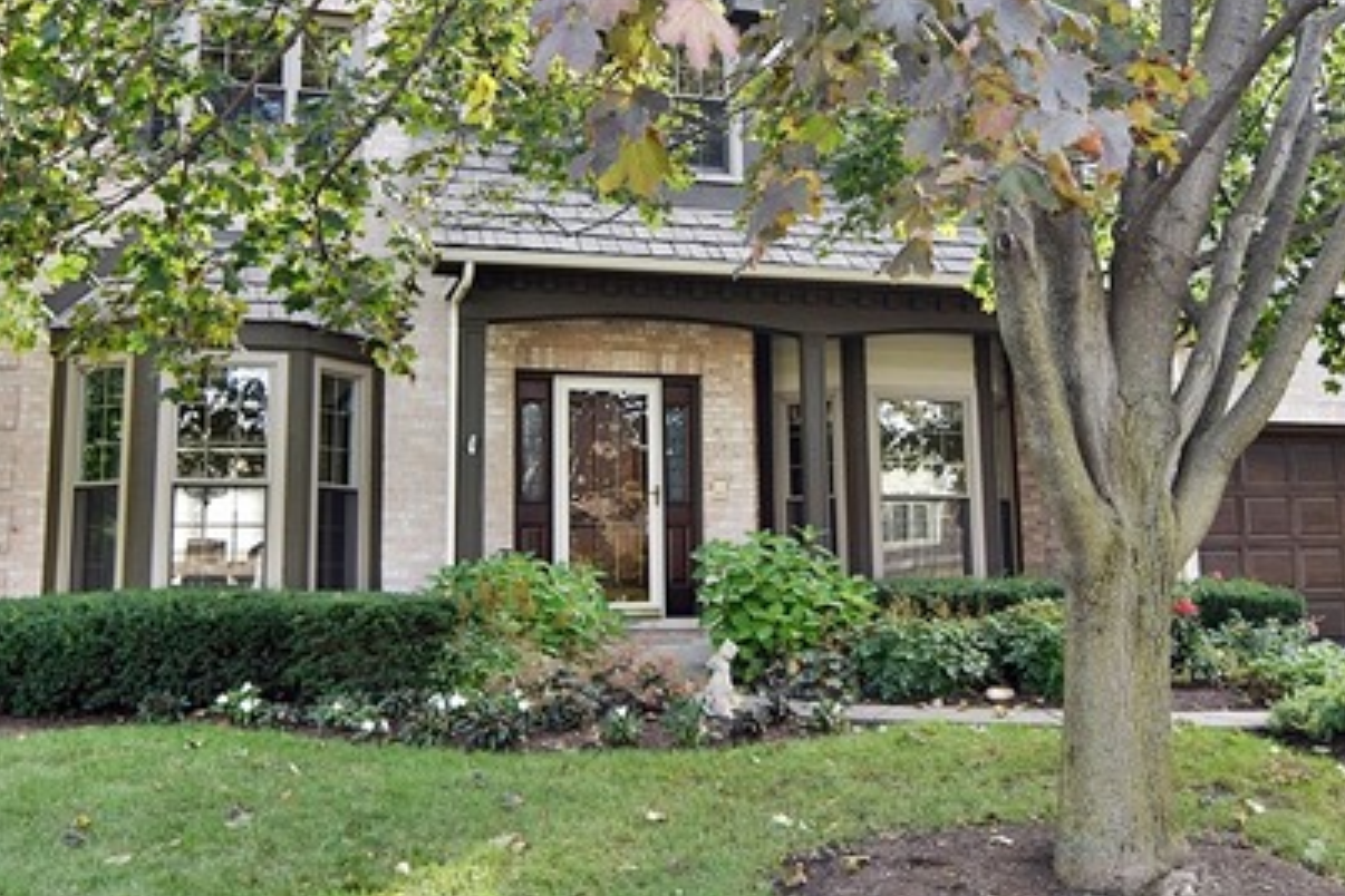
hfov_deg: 53.4
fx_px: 1337
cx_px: 719
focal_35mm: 36
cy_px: 329
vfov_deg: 36.8
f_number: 5.6
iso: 200
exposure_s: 1/125
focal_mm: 15
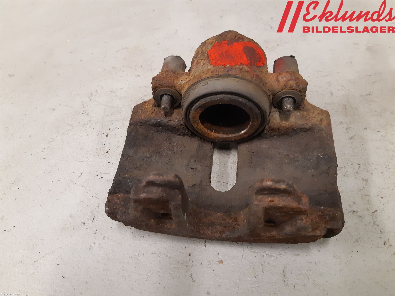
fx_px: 297
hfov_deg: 67.3
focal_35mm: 26
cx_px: 198
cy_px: 148
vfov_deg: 53.1
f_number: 1.7
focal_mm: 3.93
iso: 250
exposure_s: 1/50
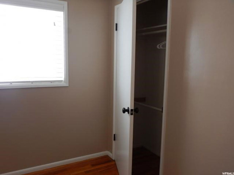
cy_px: 88
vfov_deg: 45.4
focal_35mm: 31
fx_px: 210
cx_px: 117
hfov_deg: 58.4
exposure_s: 1/30
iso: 220
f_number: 4.2
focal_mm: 5.6
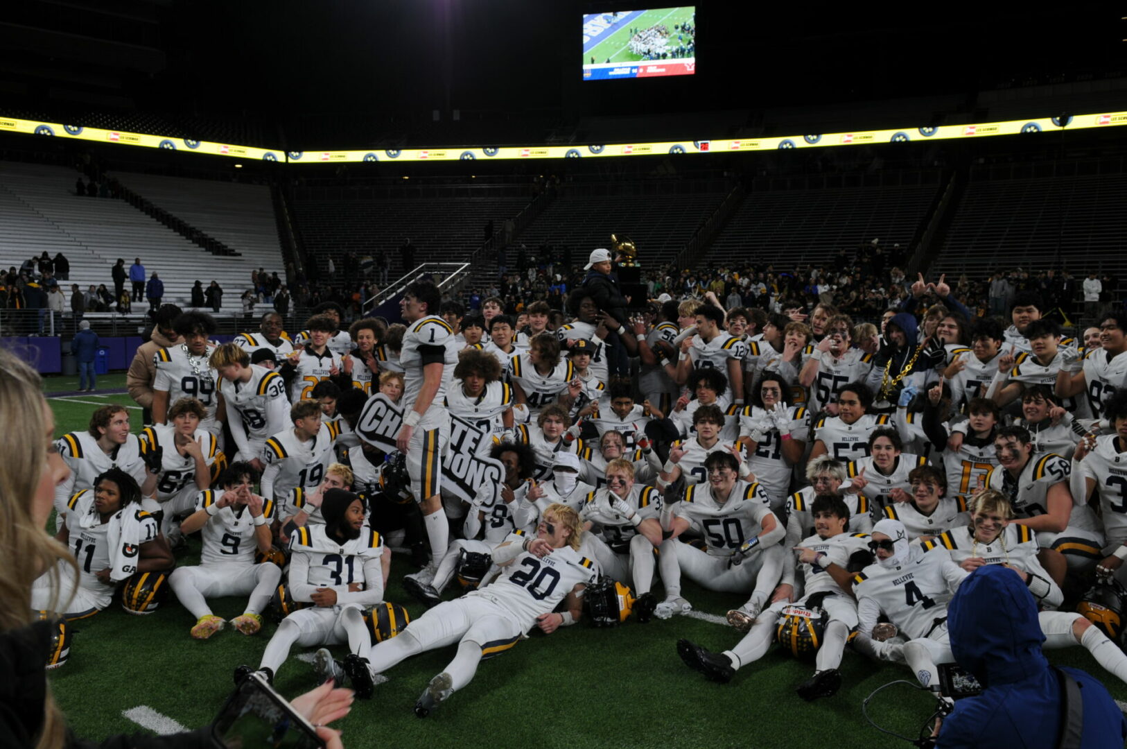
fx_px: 938
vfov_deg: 43.5
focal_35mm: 30
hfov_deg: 62.0
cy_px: 374
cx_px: 564
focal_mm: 20
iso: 200
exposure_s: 1/100
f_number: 5
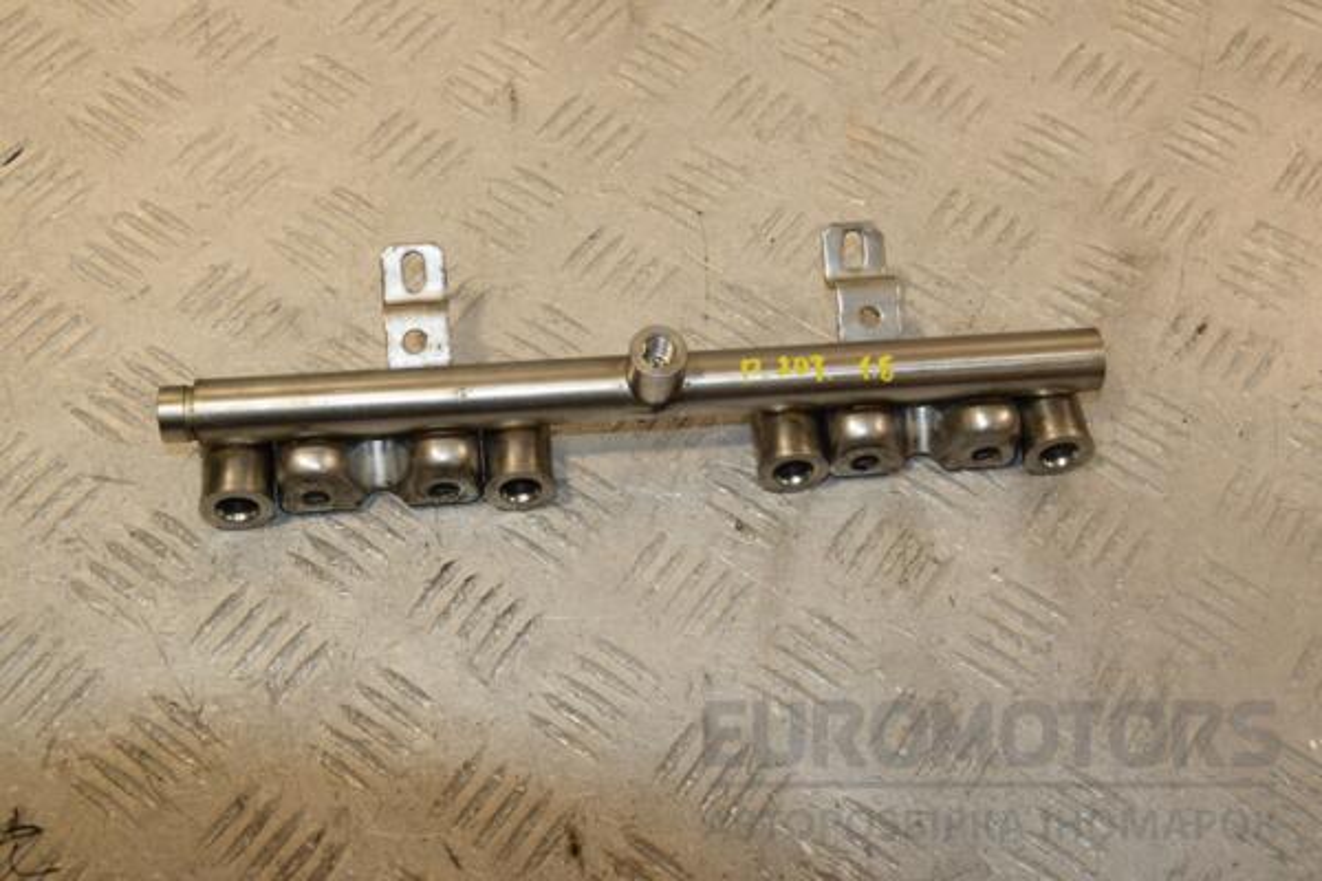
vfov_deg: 26.5
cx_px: 661
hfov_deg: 38.9
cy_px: 440
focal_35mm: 51
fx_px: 1873
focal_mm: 34
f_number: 9
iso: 800
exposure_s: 1/200
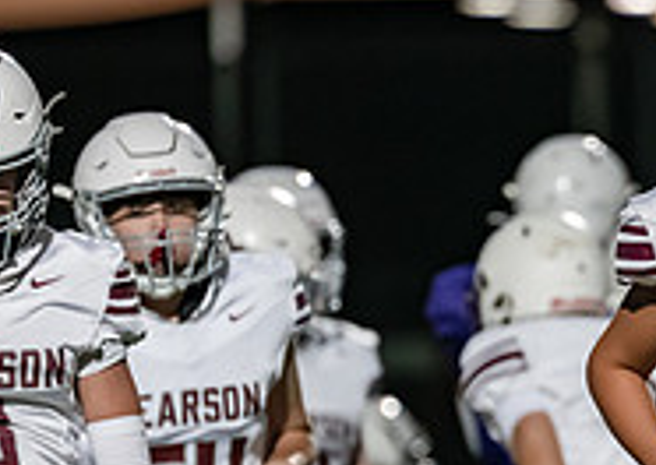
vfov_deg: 2.0
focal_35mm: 700
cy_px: 469
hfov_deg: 2.9
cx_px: 702
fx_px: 13013
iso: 3200
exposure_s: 1/1250
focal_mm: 200
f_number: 2.8
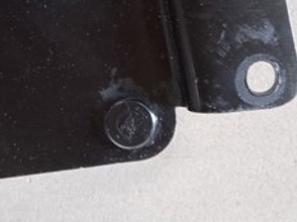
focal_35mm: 61
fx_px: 523
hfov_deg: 31.5
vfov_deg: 23.0
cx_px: 103
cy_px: -2
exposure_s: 1/25
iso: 502
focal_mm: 3.43
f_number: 2.2
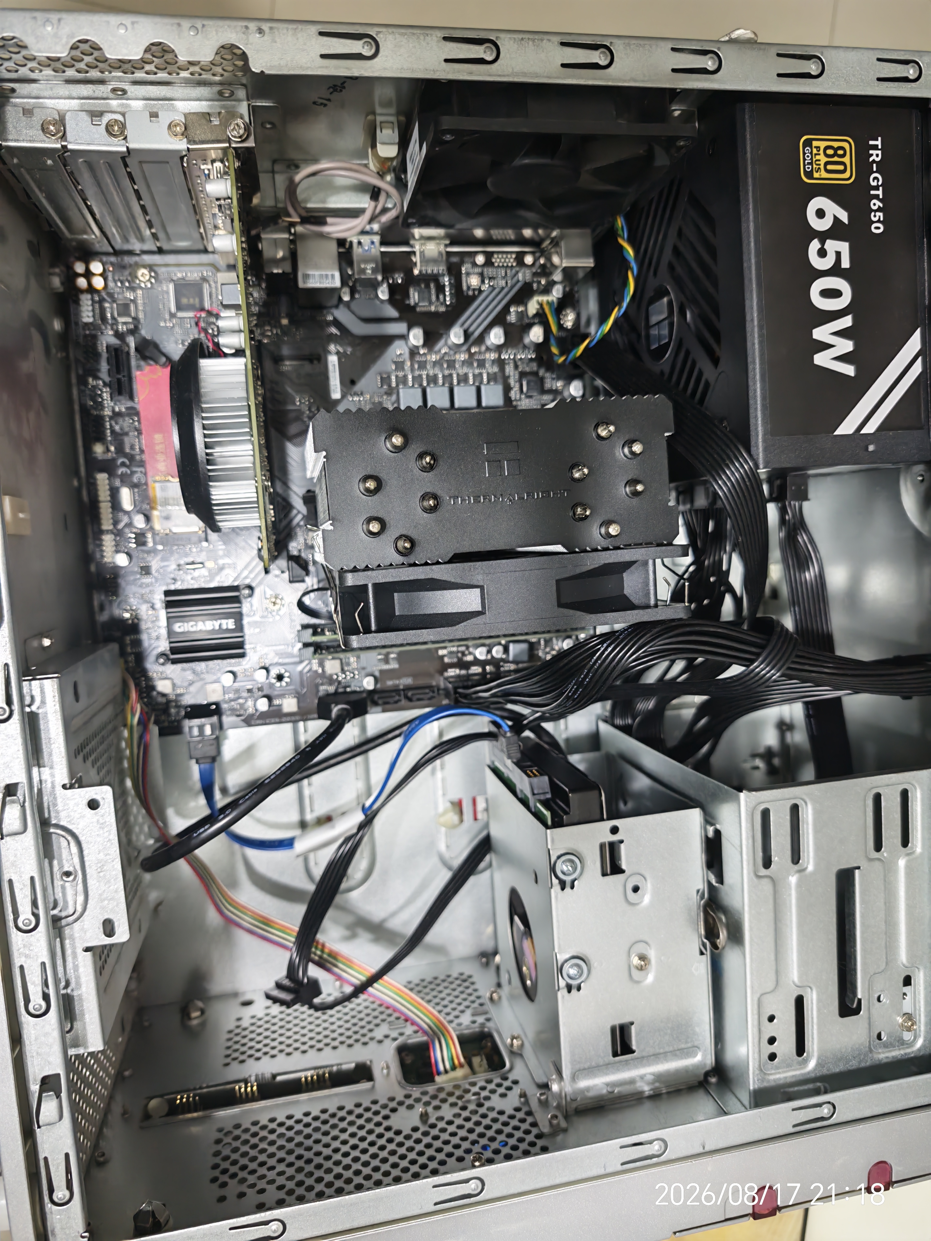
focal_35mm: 23
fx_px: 825
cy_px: 620
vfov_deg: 73.9
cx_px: 466
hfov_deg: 58.9
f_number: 1.6
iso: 200
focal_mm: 6.55
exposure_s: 1/33
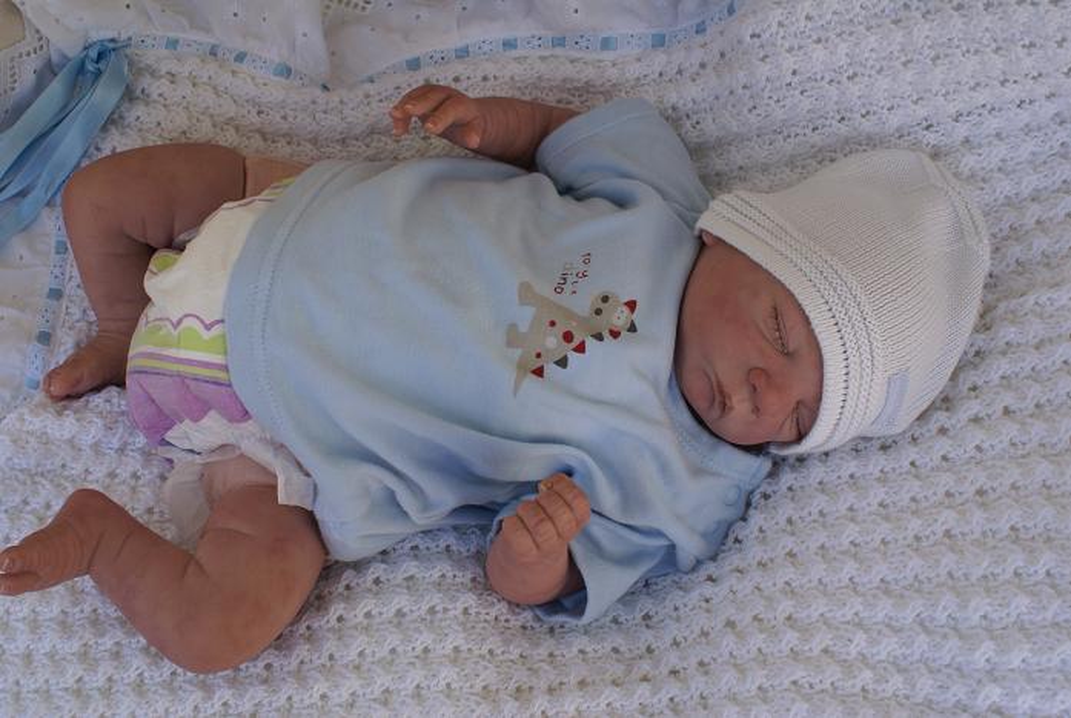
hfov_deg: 46.3
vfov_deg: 32.0
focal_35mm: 42
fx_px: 1251
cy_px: 359
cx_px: 536
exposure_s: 1/80
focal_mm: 28
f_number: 9
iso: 100
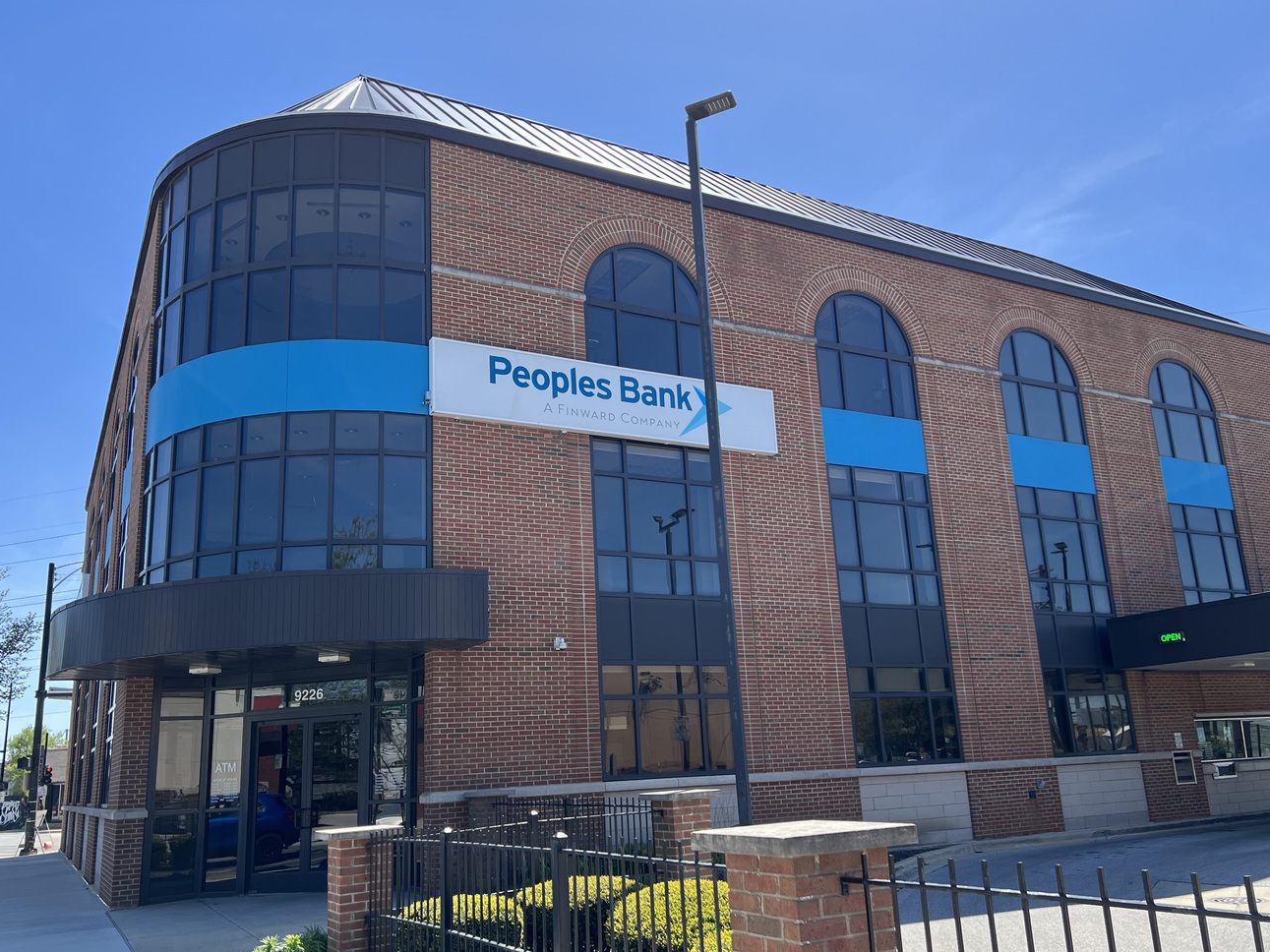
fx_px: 1064
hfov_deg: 61.7
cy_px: 491
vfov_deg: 48.2
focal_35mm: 29
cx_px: 639
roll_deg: +2.2
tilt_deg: +12.8
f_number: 1.5
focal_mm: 5.7
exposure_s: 1/2165
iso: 50
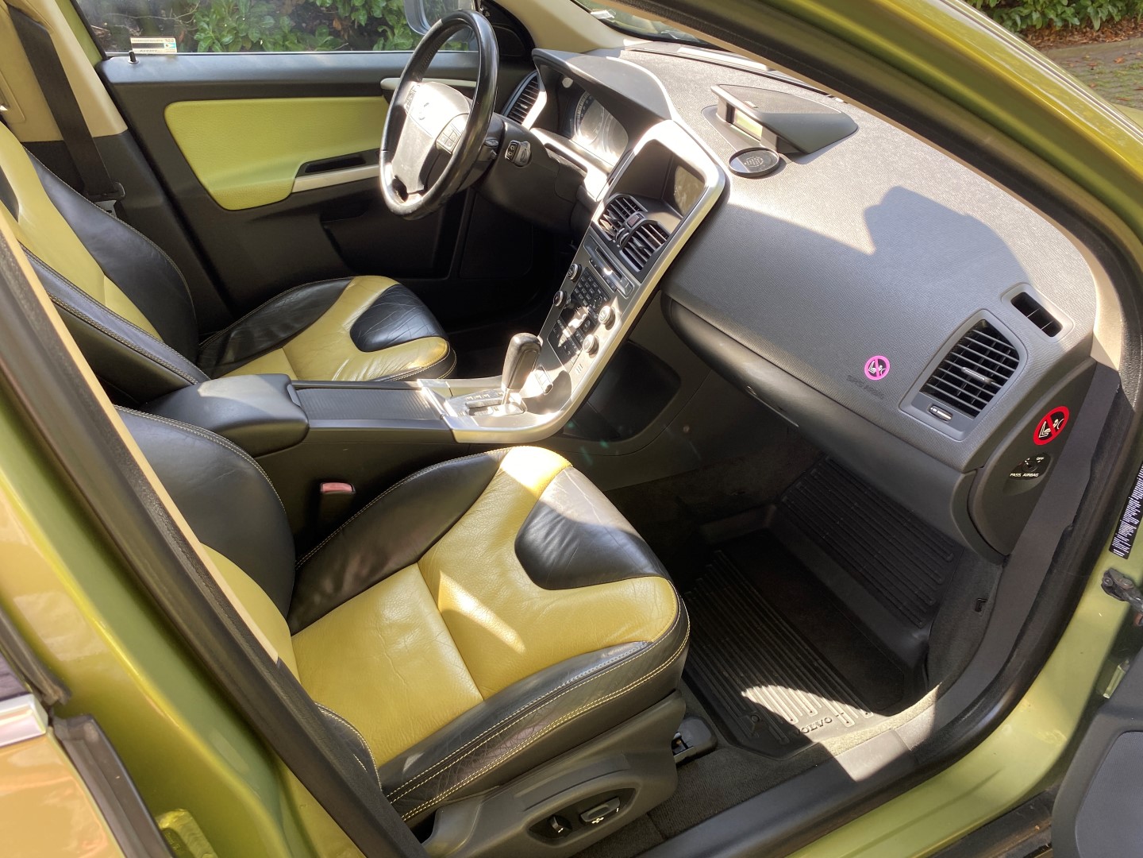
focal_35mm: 26
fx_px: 859
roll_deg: -1.5
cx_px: 572
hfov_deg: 67.3
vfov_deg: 53.1
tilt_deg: -33.8
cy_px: 429
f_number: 1.8
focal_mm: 4.25
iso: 50
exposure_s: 1/121
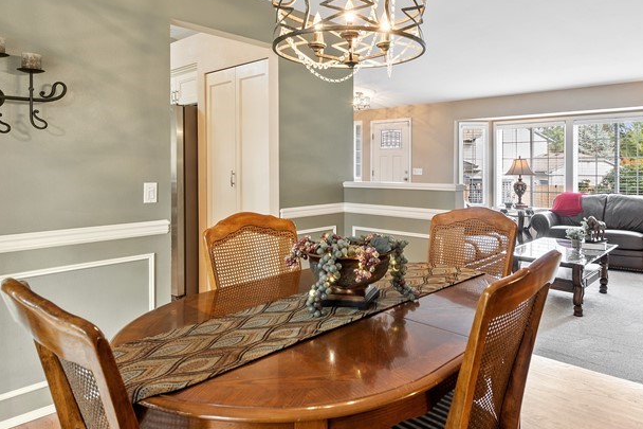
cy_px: 168
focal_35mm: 25
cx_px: 369
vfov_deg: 50.9
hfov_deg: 71.1
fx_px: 446
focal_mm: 14
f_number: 8
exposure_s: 1/1.25
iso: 200
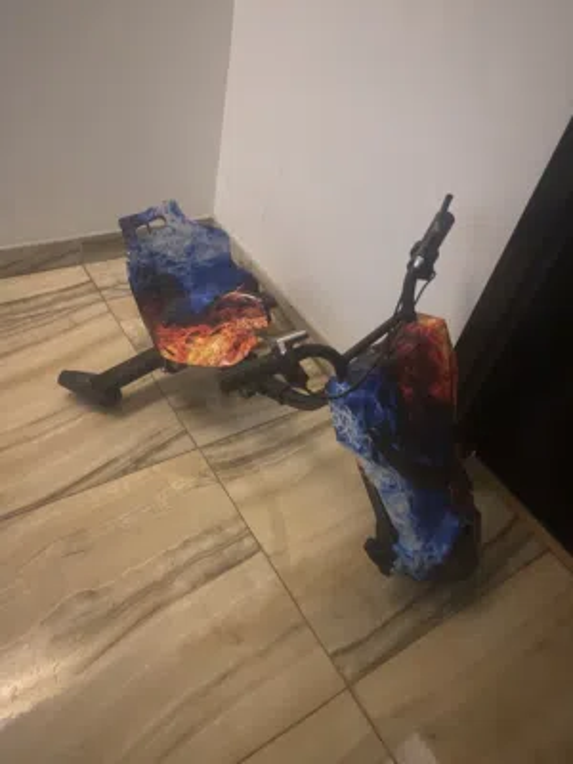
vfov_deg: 67.3
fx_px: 574
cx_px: 286
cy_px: 382
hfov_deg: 53.1
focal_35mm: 26
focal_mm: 4.25
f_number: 1.8
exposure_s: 1/8
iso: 800
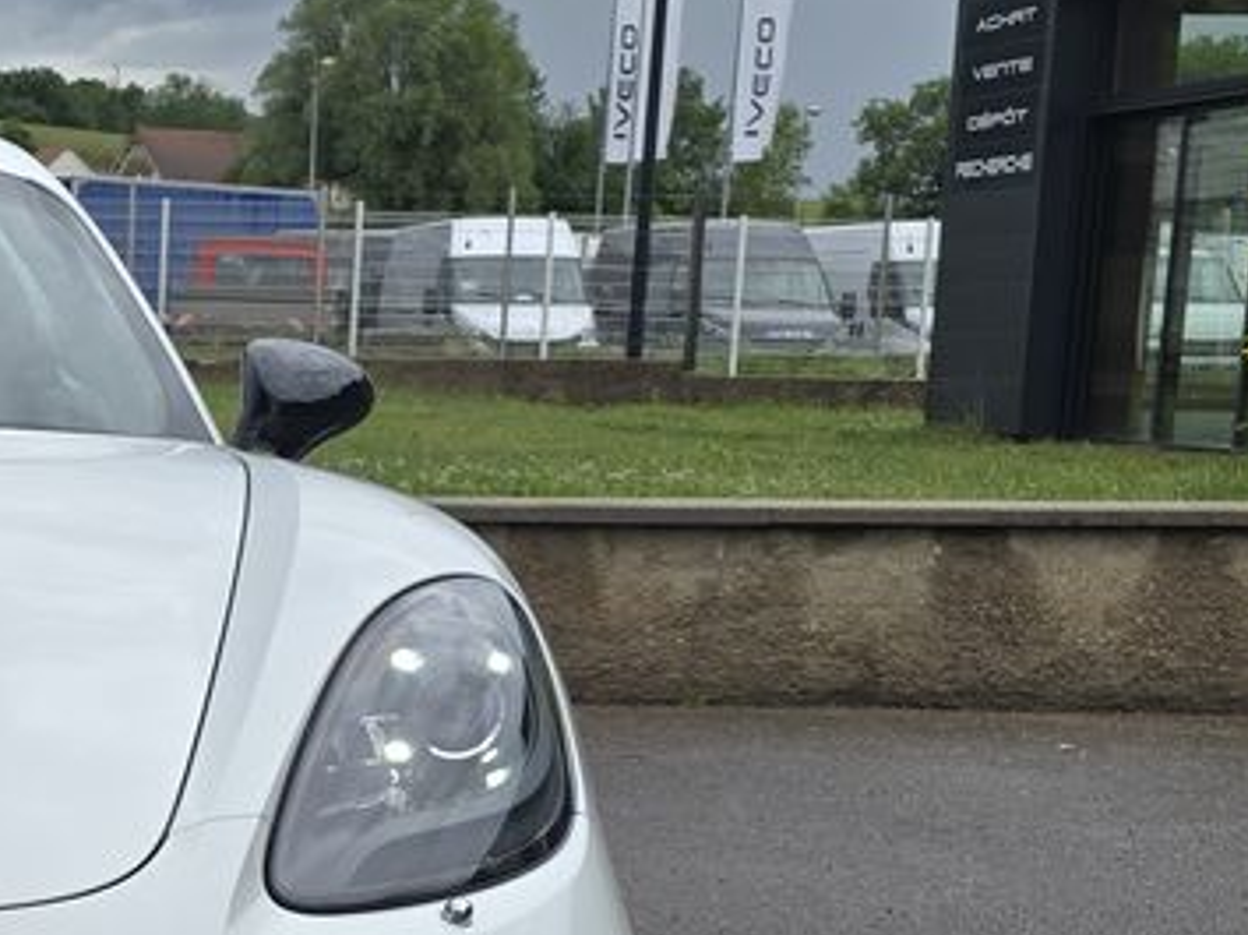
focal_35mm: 78
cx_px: -264
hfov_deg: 22.9
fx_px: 2810
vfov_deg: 18.6
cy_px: 829
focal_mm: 6.3
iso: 12
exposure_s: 1/471
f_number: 1.7
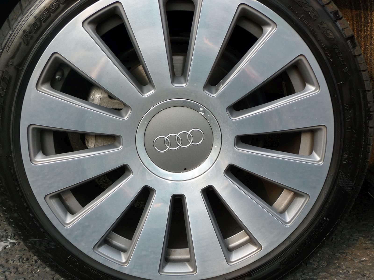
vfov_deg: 33.6
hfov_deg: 43.9
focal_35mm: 43
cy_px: 140
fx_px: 465
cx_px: 187
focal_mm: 7.1
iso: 100
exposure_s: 1/125
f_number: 4
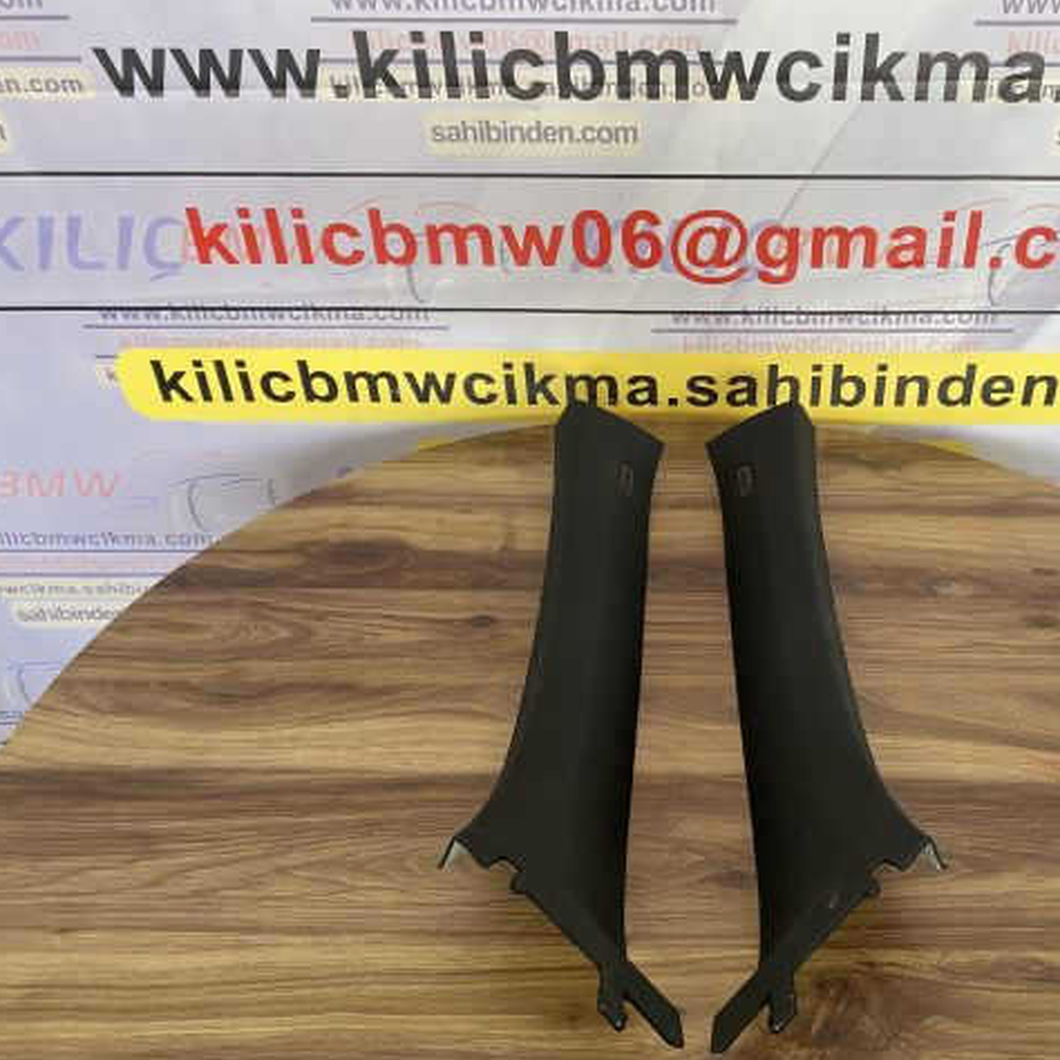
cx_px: 704
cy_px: 532
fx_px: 1074
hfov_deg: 51.6
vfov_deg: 52.5
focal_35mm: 31
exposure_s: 1/60
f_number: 1.8
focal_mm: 4.25
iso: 200
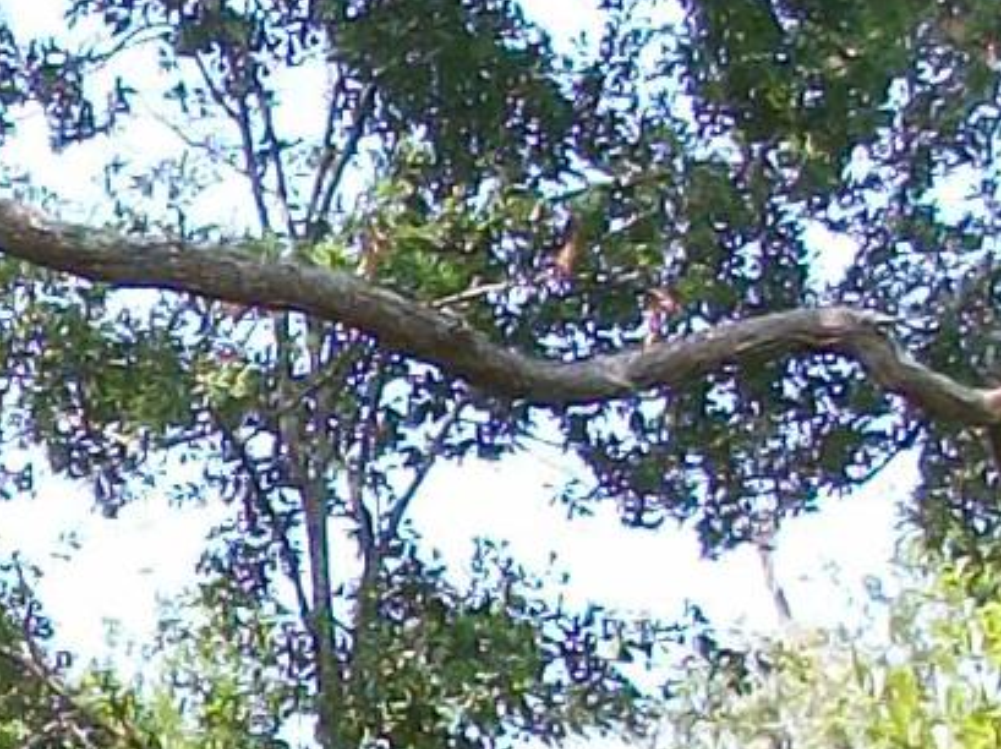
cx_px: -729
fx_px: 7425
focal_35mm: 257
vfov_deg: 5.7
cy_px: 1138
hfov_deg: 7.5
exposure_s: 1/320
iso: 80
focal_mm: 6.3
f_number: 3.1
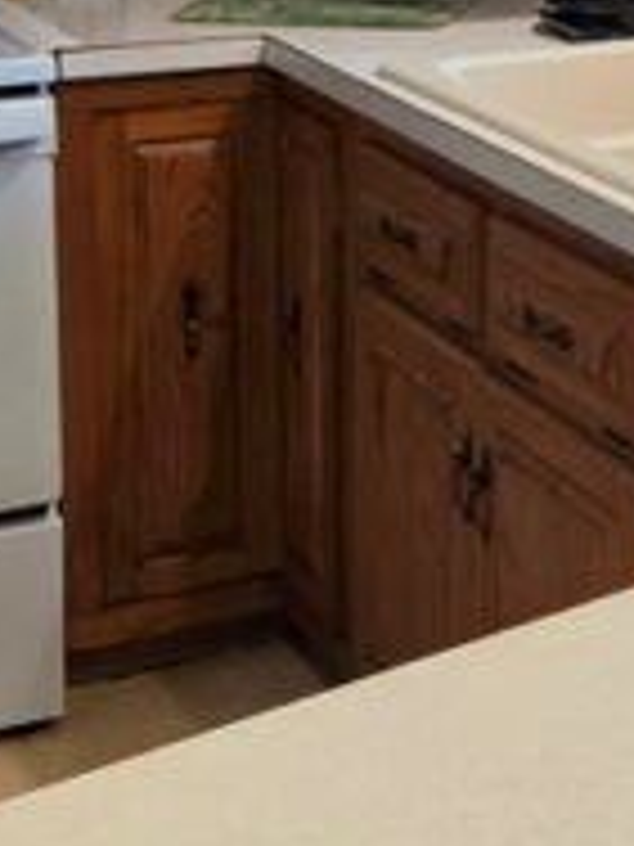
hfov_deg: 14.6
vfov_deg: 19.3
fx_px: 2393
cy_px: -63
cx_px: 755
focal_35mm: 98
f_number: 1.8
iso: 200
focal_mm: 5.4
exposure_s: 1/120
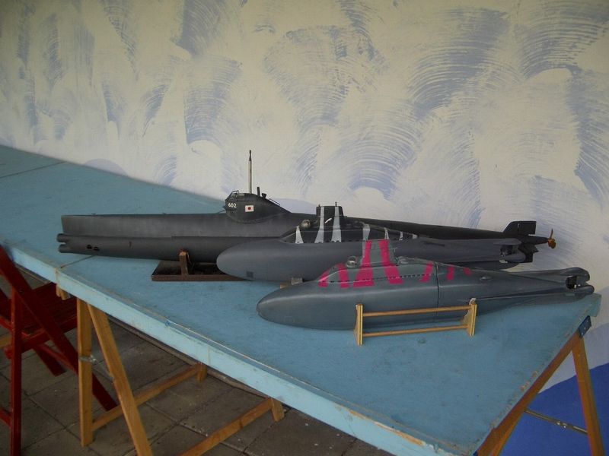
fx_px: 616
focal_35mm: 35
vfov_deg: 40.7
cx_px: 304
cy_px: 228
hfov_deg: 52.6
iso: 50
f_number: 2.6
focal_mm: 5.8
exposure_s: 1/200
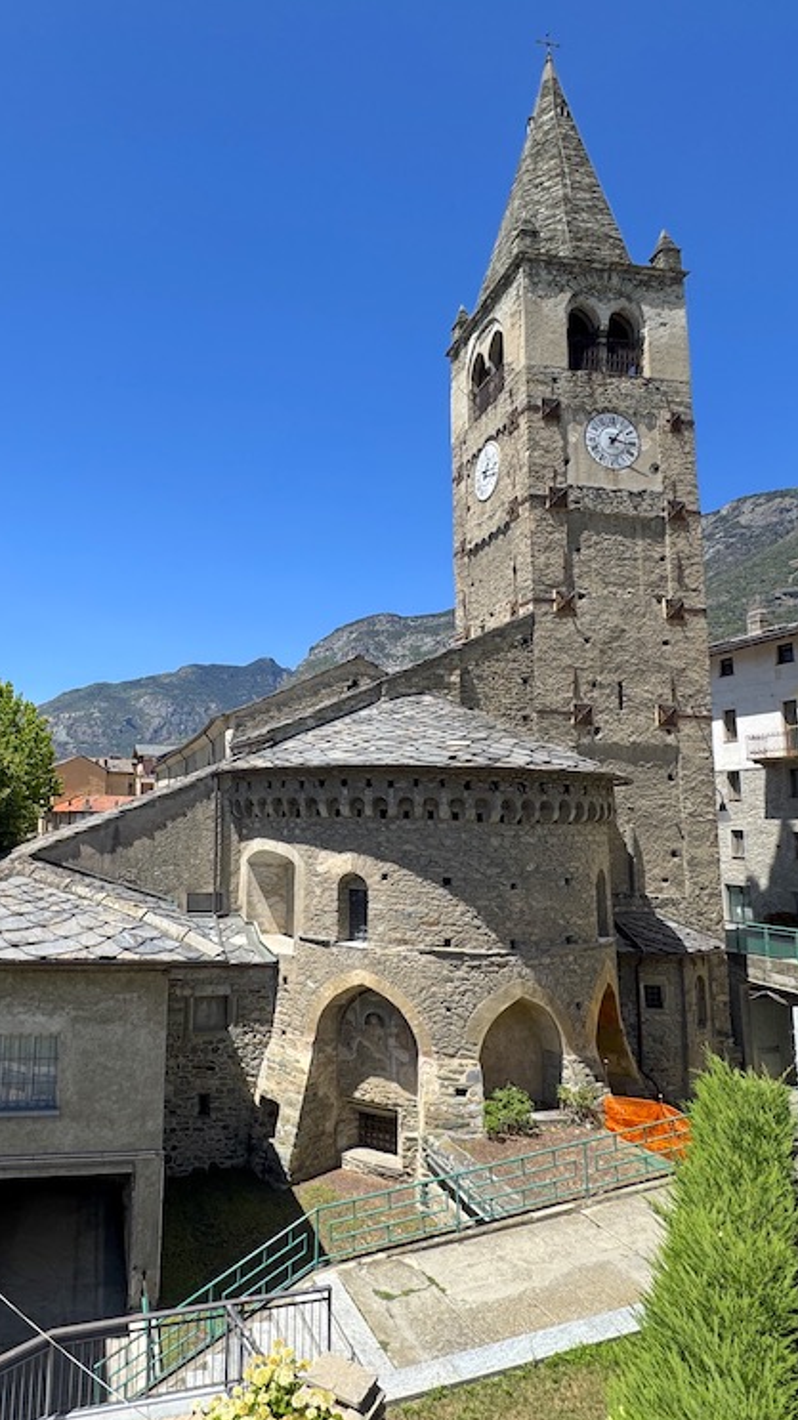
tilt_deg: +8.7
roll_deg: -1.7
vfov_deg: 83.9
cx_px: 223
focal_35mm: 21
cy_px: 697
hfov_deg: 51.8
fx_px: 791
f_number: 2.2
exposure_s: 1/1217
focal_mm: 2.22
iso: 40
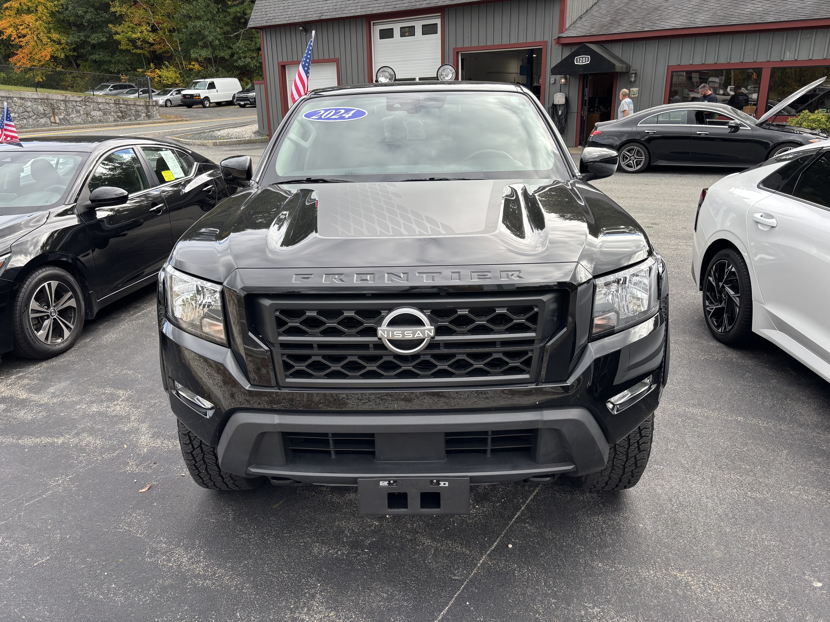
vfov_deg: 53.1
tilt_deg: -17.6
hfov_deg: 67.3
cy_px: 311
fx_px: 623
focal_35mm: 26
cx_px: 415
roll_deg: +1.1
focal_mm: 5.96
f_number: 1.6
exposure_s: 1/722
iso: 50
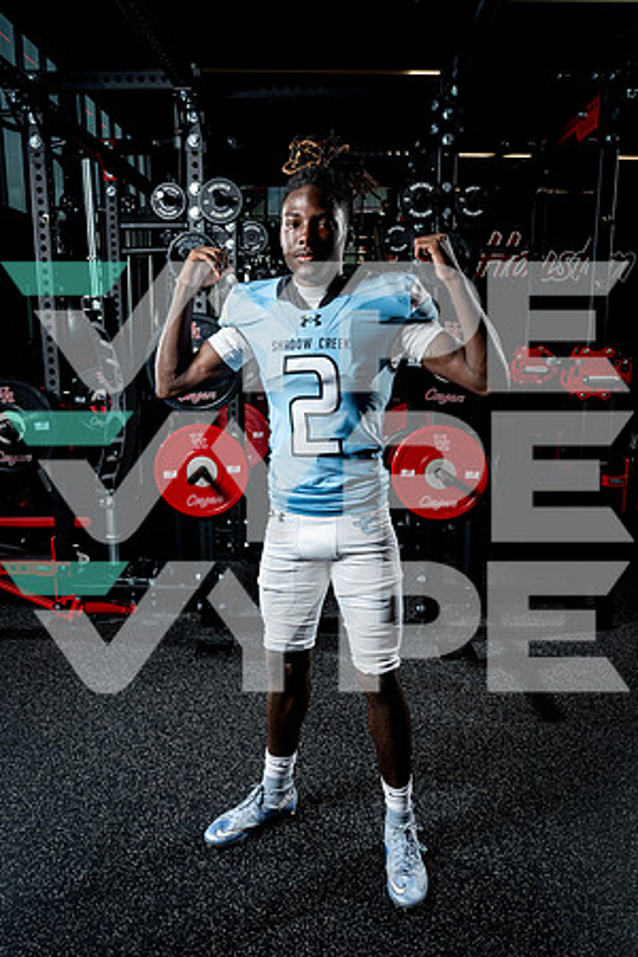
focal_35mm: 28
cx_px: 319
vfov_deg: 65.5
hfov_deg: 46.4
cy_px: 478
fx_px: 744
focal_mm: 28
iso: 640
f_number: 9
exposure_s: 1/250
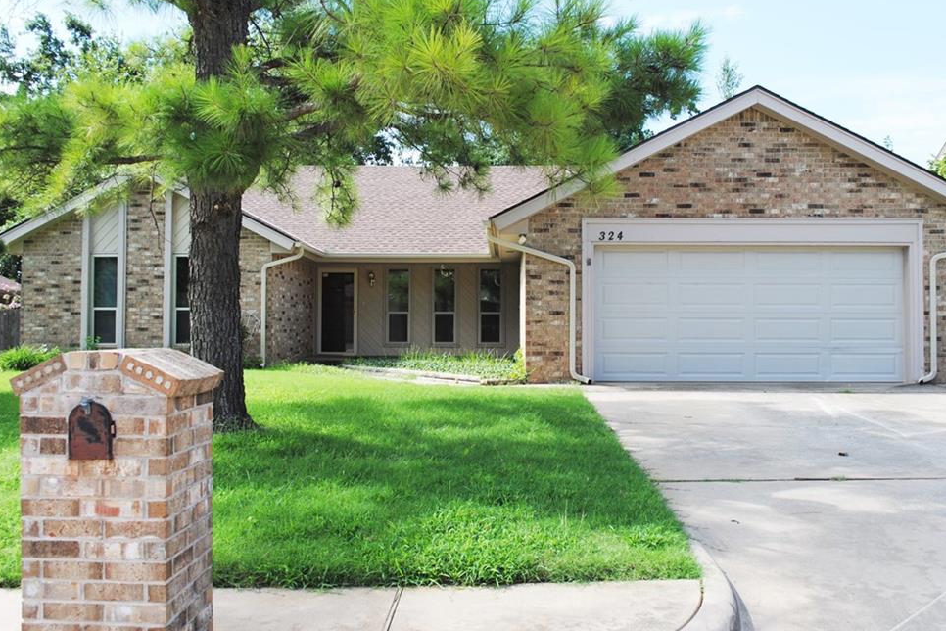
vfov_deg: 37.8
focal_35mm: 35
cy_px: 308
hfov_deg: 54.4
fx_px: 920
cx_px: 479
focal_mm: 22
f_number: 7.1
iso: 100
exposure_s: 1/200
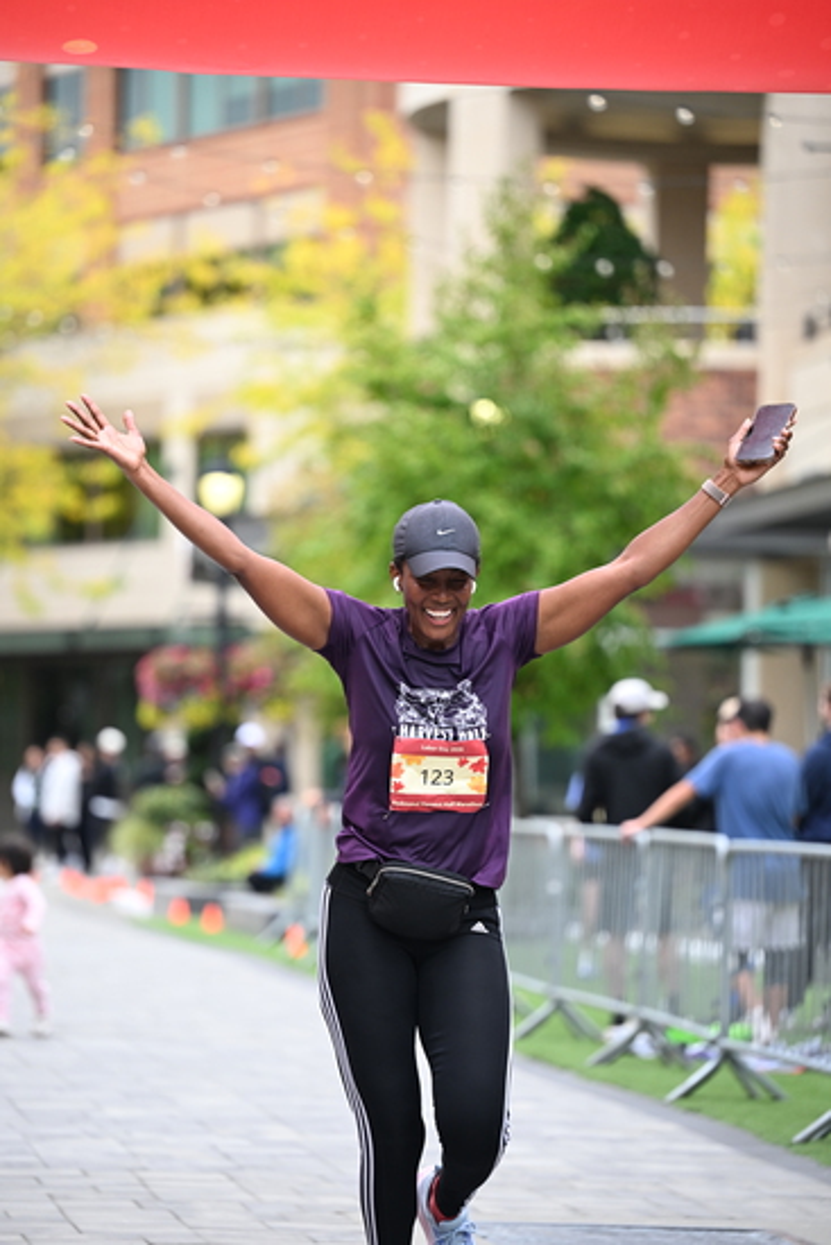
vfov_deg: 13.7
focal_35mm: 150
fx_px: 5190
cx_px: 416
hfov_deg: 9.2
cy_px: 622
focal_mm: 150
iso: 640
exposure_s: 1/1600
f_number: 2.8
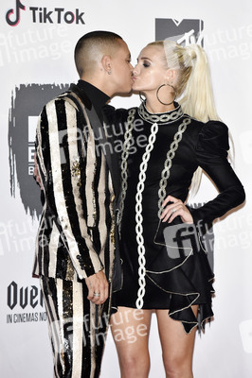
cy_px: 189
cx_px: 126
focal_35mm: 185
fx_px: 1946
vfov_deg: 11.1
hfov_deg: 7.4
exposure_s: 1/250
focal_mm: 185
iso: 2000
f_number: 5
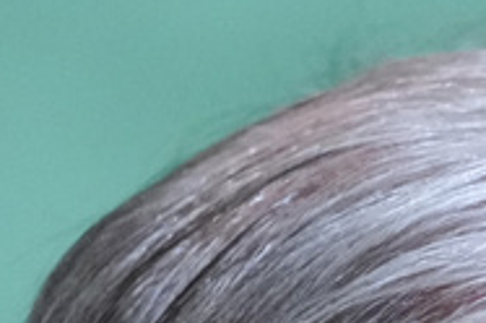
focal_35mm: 2468
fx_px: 33261
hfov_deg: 0.8
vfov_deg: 0.6
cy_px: 886
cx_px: 865
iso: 4000
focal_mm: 300
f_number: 2.8
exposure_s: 1/500
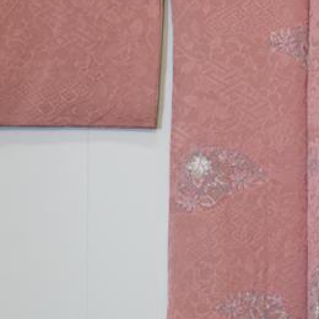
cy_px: 96
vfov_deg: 8.2
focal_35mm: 213
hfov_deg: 8.1
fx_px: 2221
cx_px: 390
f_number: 4
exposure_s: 1/60
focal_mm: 60
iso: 400
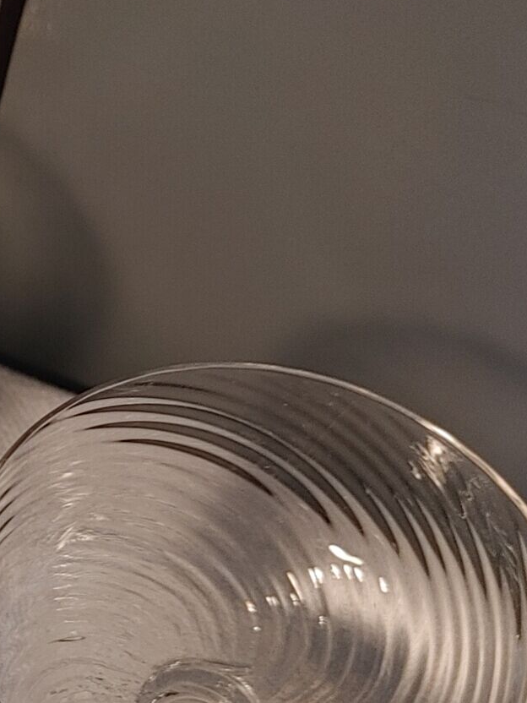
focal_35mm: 80
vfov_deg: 24.0
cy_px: 569
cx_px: -318
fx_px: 1624
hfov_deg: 16.4
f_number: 1.8
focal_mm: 4.81
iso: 200
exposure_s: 1/50
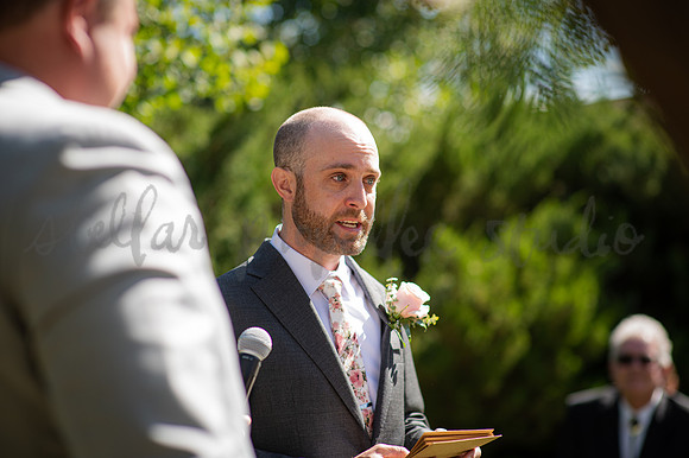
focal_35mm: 85
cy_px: 229
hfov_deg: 23.9
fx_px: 1626
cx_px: 344
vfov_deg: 16.1
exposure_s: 1/1600
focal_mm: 85
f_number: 2.5
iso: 200
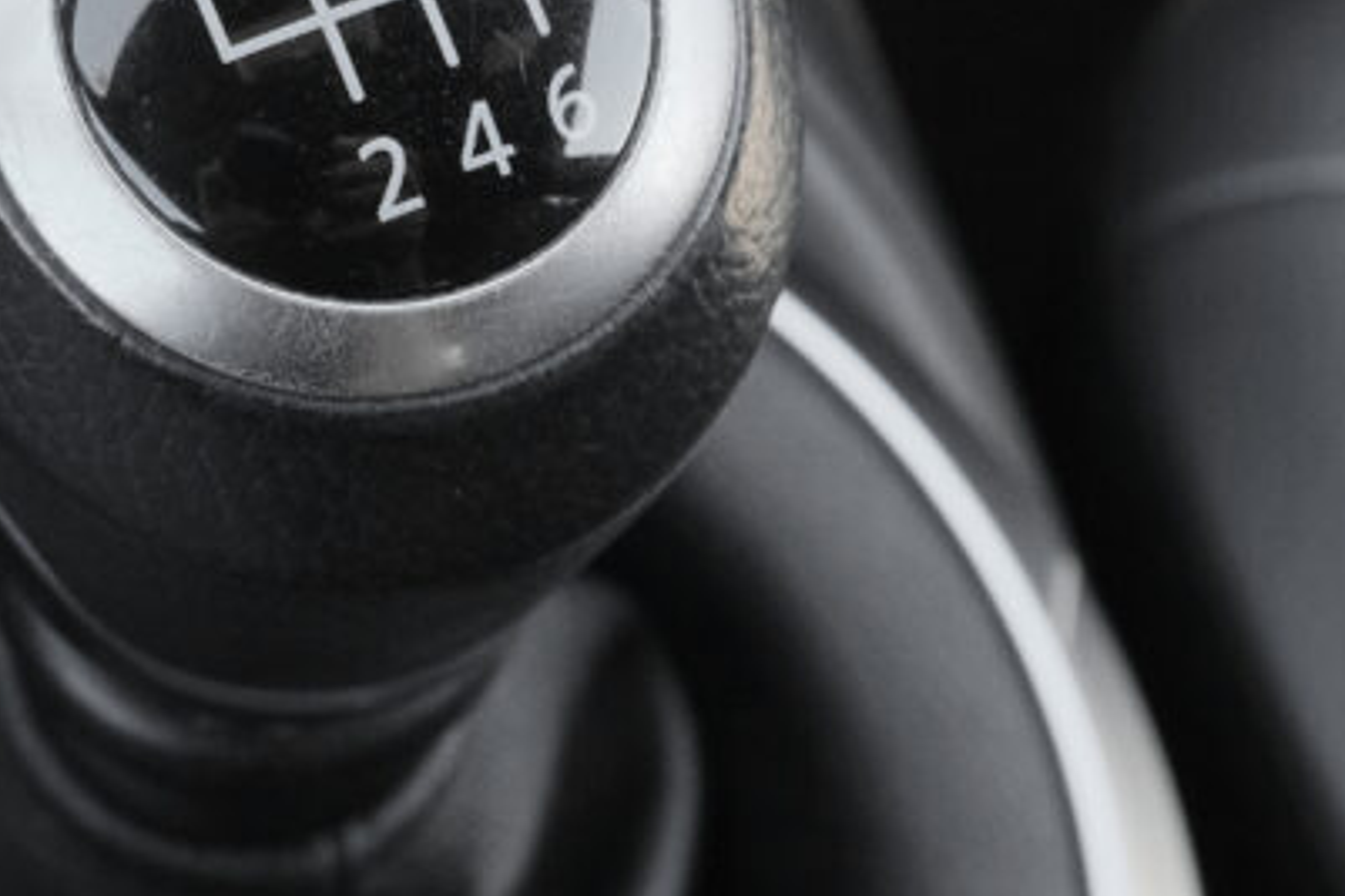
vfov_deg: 14.0
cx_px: 134
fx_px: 3622
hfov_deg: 20.6
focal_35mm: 97
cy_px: 109
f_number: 9
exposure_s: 1/60
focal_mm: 25.6
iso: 2000
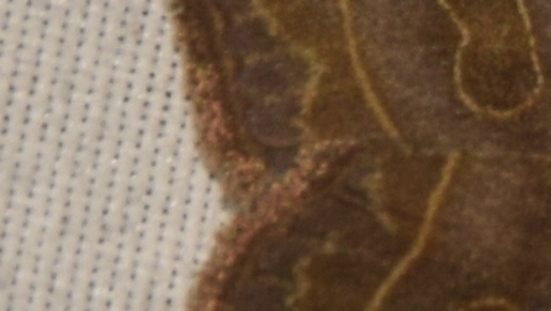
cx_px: 677
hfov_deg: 3.9
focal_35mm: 557
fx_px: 8141
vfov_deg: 2.2
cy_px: 121
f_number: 14
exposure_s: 1/160
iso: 125
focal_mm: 140
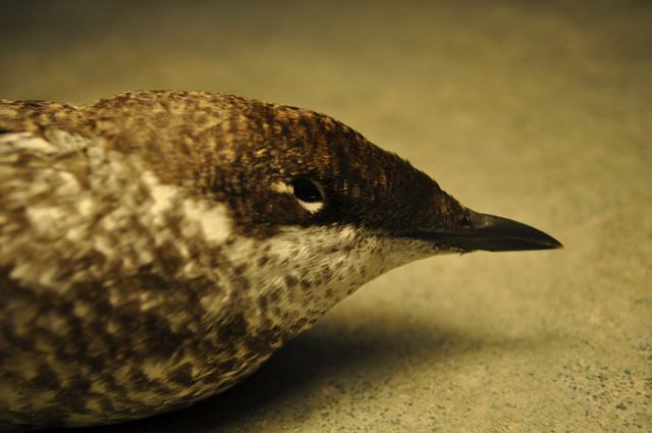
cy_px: 216
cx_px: 326
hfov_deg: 41.2
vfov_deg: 28.0
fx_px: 868
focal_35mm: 48
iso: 200
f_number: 4.8
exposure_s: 1/80
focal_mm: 32
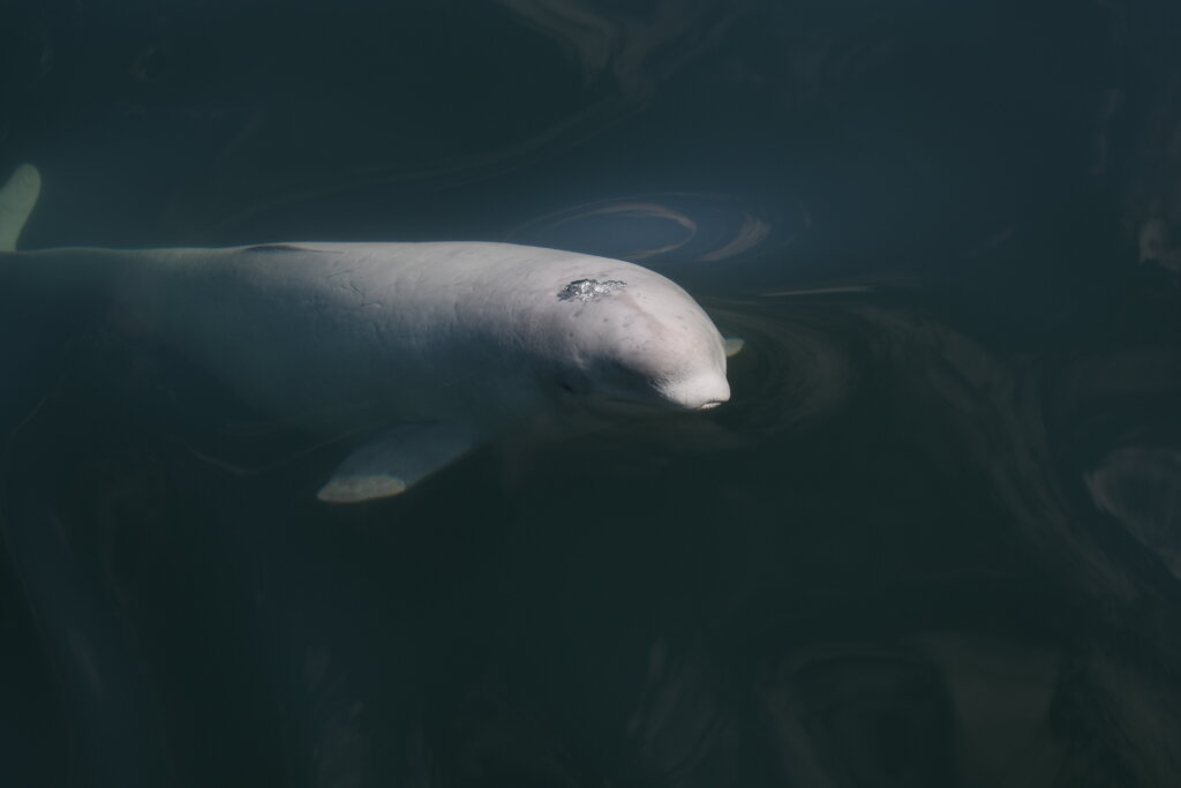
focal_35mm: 120
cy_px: 394
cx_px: 590
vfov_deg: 11.4
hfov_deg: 17.1
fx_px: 3937
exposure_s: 1/1600
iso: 200
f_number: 4.5
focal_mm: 80
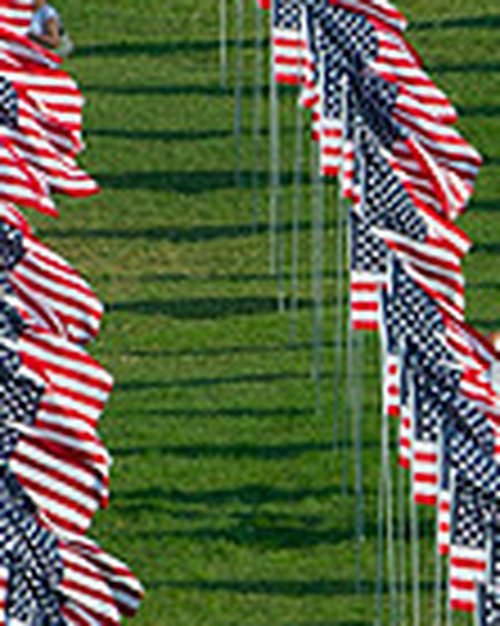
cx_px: 883
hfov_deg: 1.0
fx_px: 28351
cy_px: 403
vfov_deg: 1.3
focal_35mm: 1531
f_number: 11
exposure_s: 1/320
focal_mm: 330
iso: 320
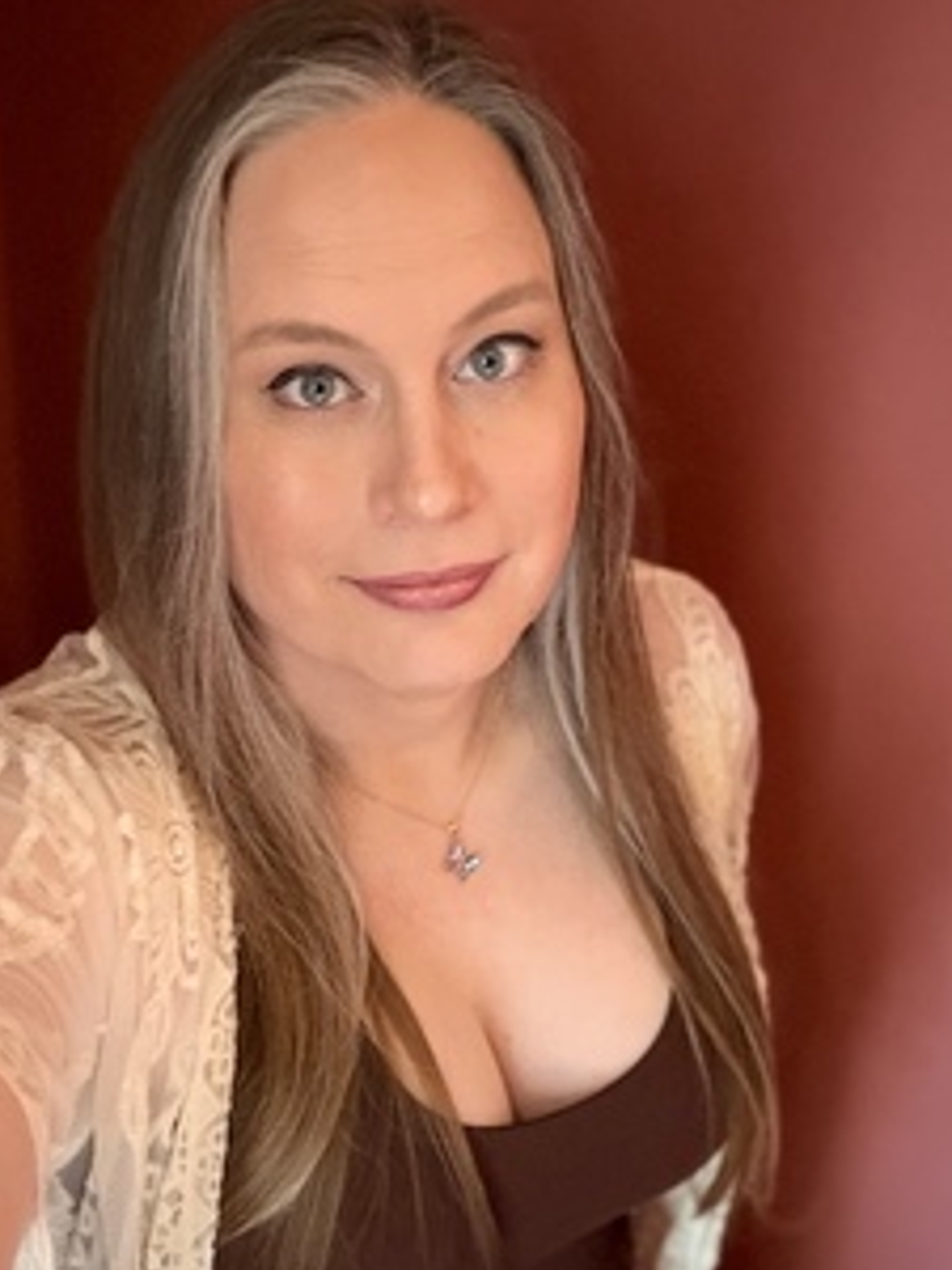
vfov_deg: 46.6
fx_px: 1467
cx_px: 415
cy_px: 745
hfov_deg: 35.9
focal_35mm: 40
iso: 640
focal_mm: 2.71
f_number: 1.9
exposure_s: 1/22
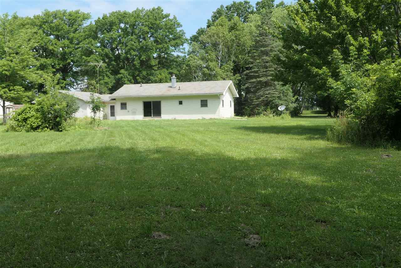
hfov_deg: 50.7
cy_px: 134
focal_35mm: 38
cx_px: 200
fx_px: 423
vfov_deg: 35.0
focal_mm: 13.7
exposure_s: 1/1300
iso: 125
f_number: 2.8
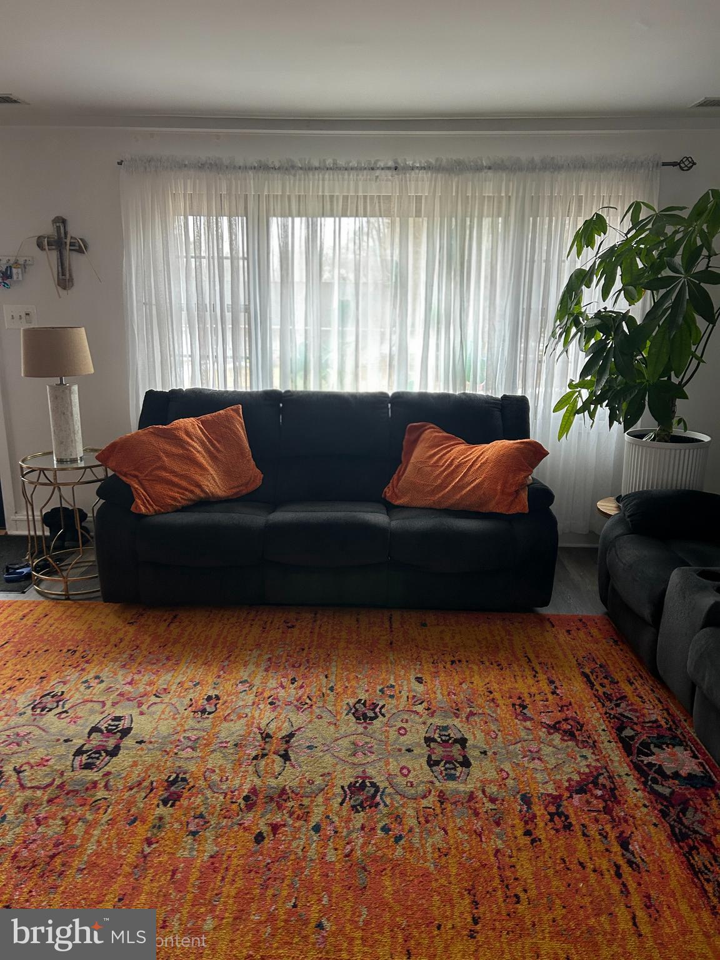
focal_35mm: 26
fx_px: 721
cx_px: 360
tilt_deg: -15.0
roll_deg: -0.4
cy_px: 480
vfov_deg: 67.3
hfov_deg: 53.1
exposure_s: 1/60.2
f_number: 1.5
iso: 125
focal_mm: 5.7
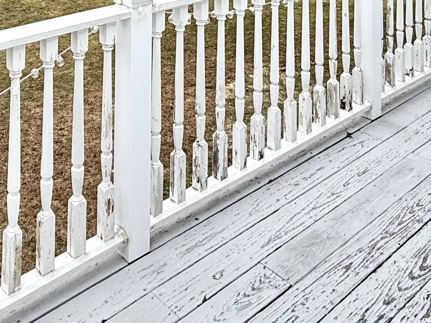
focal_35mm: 48
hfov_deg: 39.3
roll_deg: -1.3
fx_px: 598
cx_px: 151
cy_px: -192
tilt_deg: +3.1
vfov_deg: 23.0
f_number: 2.2
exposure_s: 1/569
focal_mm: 2.22
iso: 50
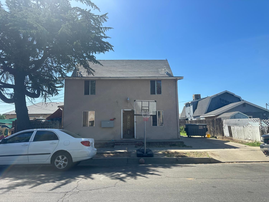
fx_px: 187
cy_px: 101
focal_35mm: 24
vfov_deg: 56.8
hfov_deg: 71.6
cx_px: 134
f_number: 1.78
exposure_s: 1/3247
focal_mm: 6.86
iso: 80
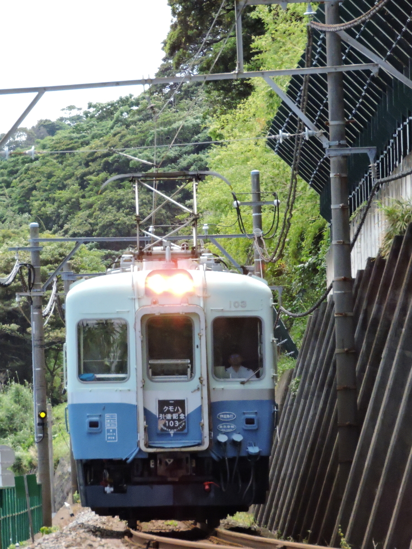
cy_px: 274
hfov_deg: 4.1
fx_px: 5713
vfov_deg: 5.5
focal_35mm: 360
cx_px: 206
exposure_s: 1/2000
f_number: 5.6
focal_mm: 64.5
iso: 1600
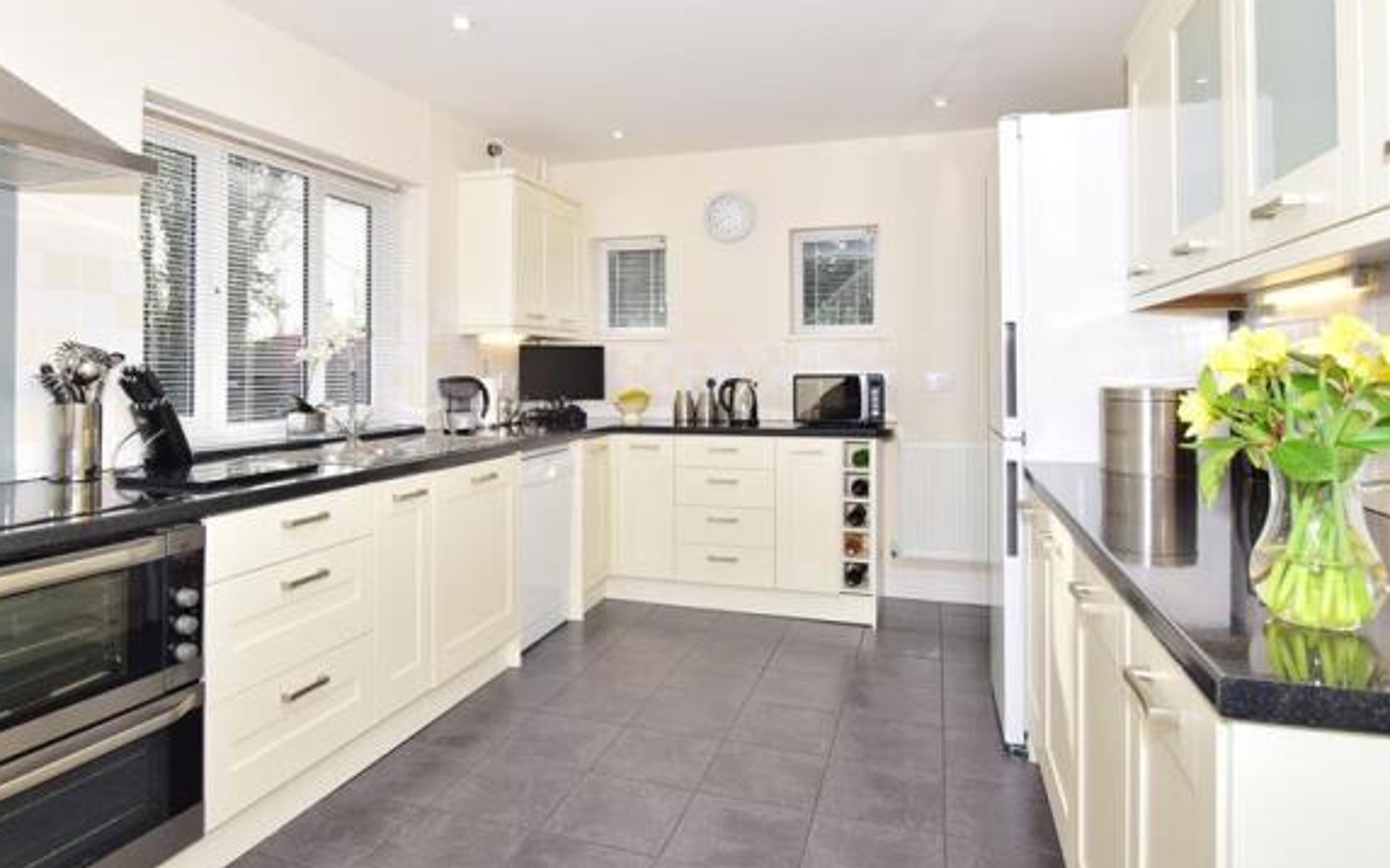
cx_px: 645
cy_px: 358
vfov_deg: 56.9
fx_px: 795
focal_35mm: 21
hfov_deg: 82.2
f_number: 8
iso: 400
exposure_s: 1/200
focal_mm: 12
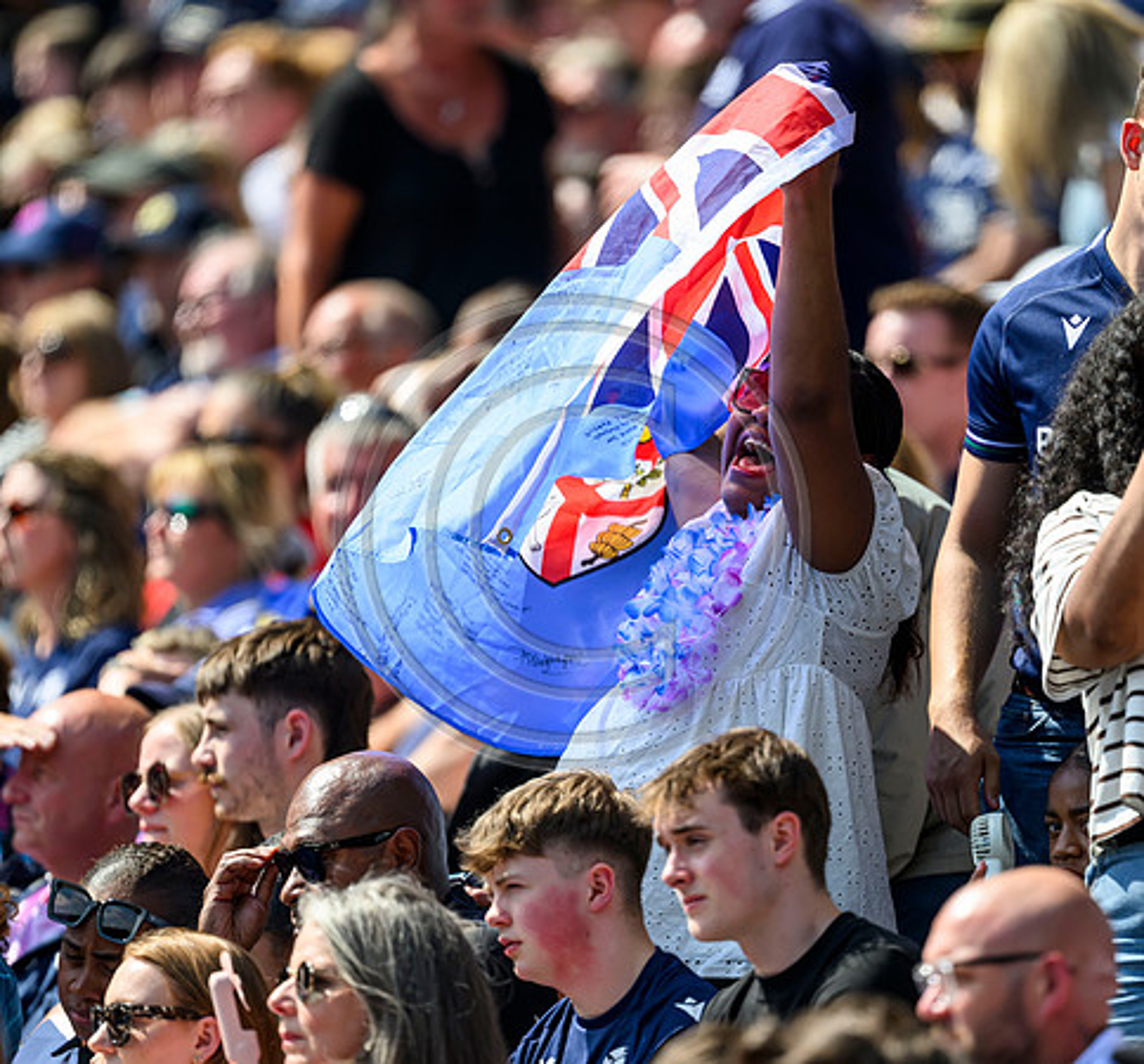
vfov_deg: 3.1
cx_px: 722
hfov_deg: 3.3
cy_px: 592
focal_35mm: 546
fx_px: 19713
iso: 500
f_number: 2.8
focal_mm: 400
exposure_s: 1/5000
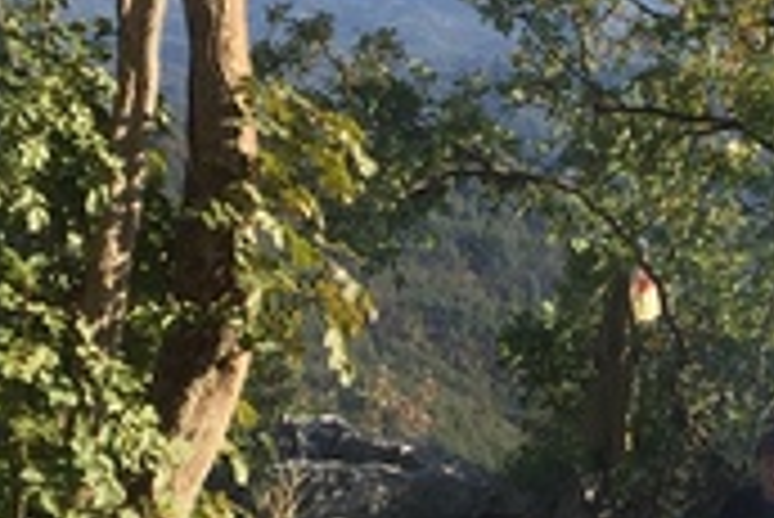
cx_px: 724
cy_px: 579
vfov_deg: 12.8
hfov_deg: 19.0
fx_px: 2259
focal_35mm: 105
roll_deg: -0.4
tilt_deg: -14.3
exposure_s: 1/1199
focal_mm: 4.15
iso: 32
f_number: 2.2
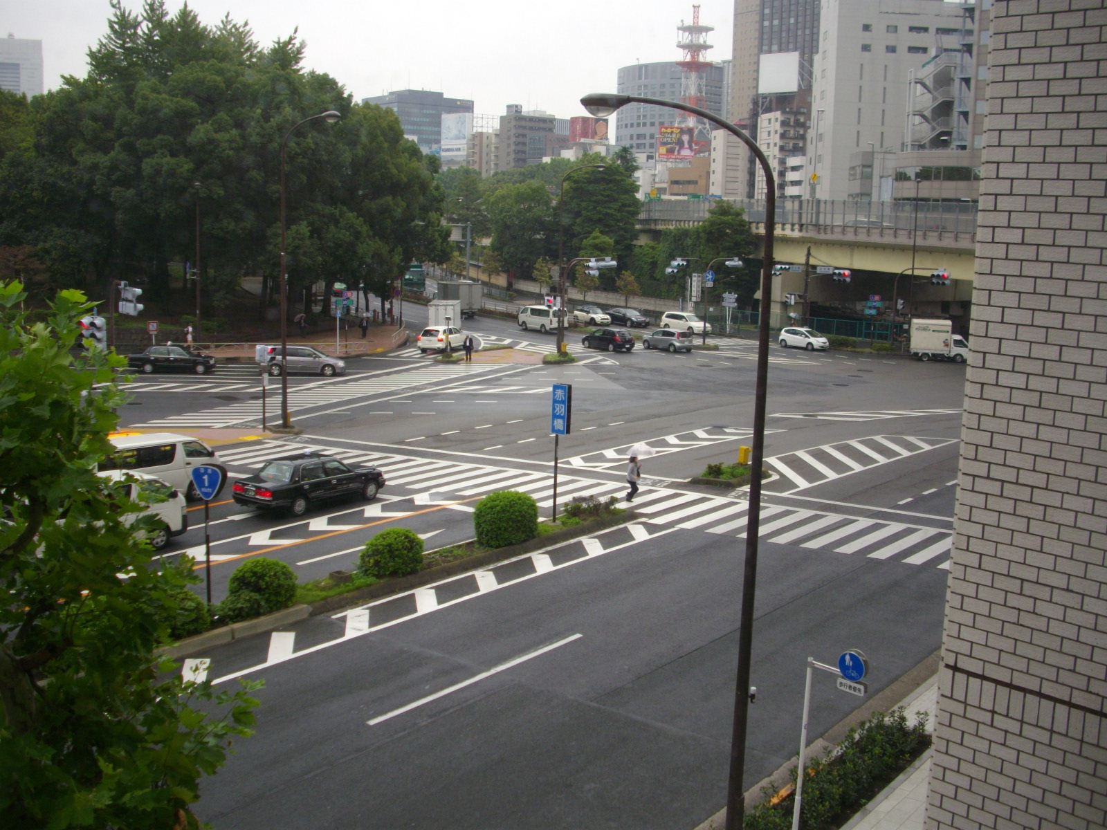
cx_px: 554
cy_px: 415
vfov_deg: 38.7
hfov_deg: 50.1
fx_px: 1183
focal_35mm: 37
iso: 100
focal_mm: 6.2
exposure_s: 1/200
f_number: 2.8
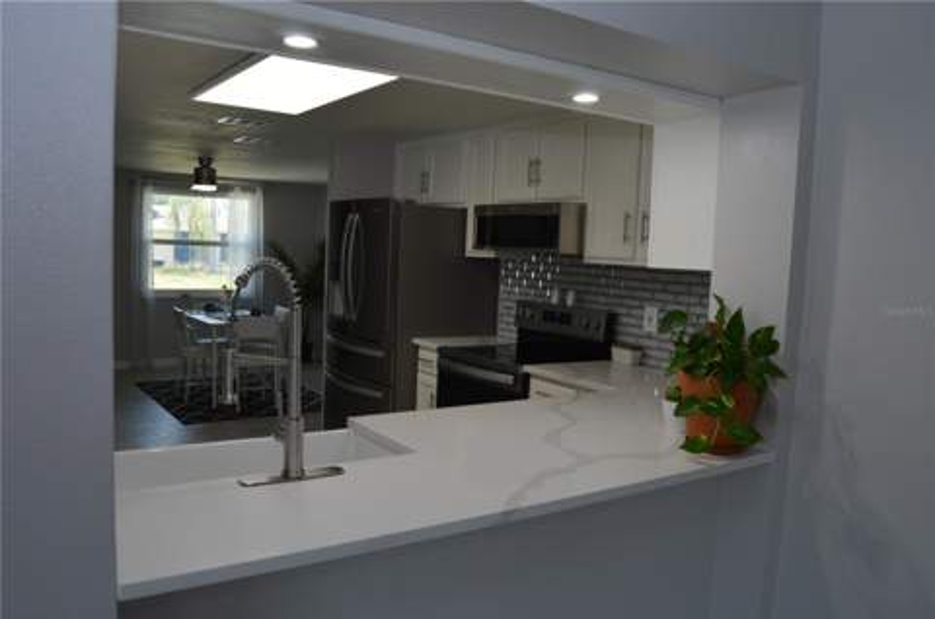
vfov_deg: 47.7
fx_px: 700
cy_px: 310
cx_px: 468
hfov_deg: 67.5
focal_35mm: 27
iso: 400
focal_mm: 18
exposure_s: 1/125
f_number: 5.6
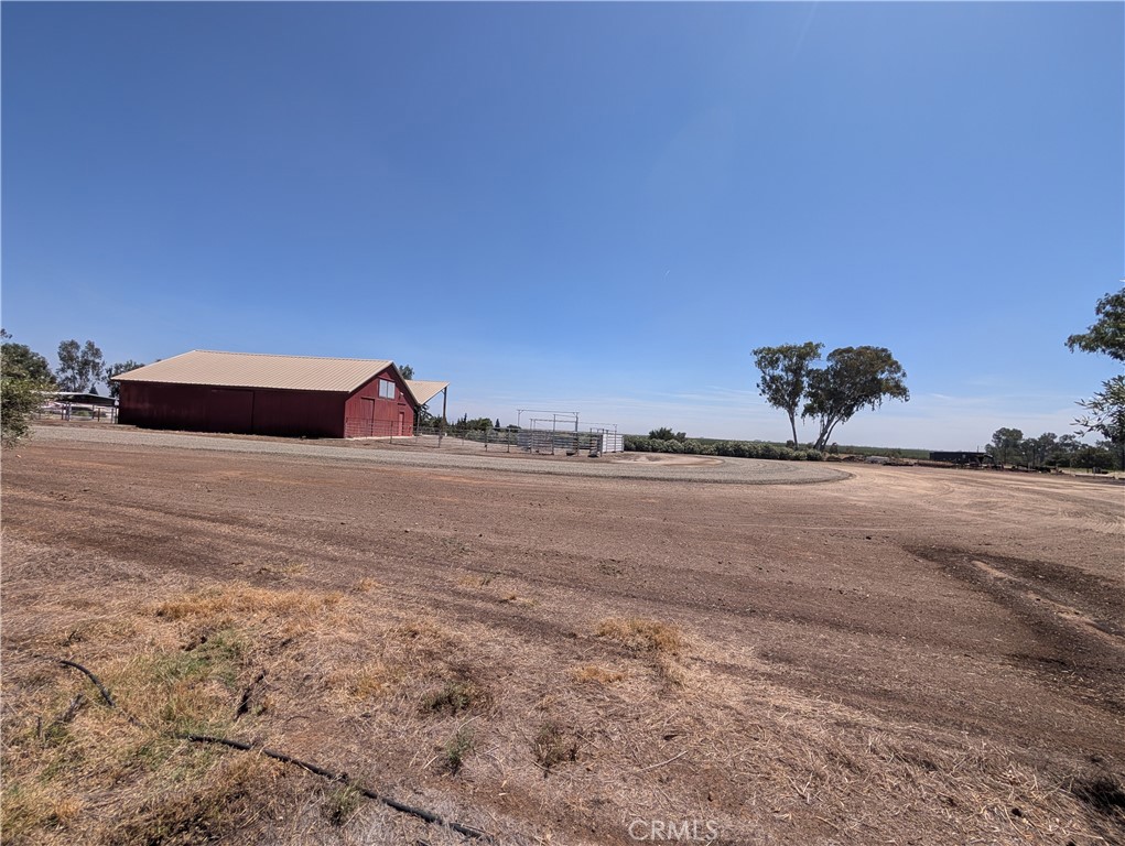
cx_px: 562
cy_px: 423
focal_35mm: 12
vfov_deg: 94.6
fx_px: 390
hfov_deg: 110.5
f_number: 1.7
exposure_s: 1/3436
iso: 54
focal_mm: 2.02
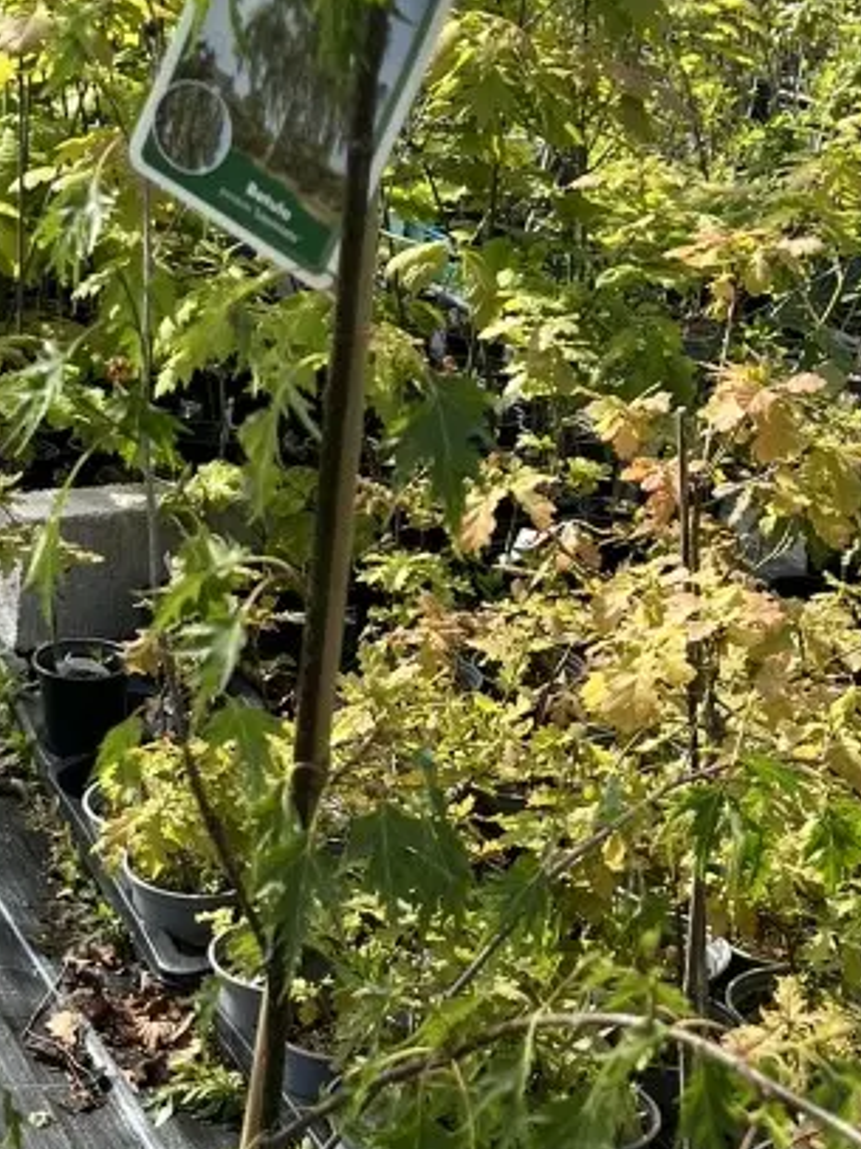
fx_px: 2290
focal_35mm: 69
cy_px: 742
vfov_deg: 28.0
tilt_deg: -25.8
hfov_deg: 21.3
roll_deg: -5.2
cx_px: 333
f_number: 1.6
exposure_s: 1/1372
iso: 50
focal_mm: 5.1
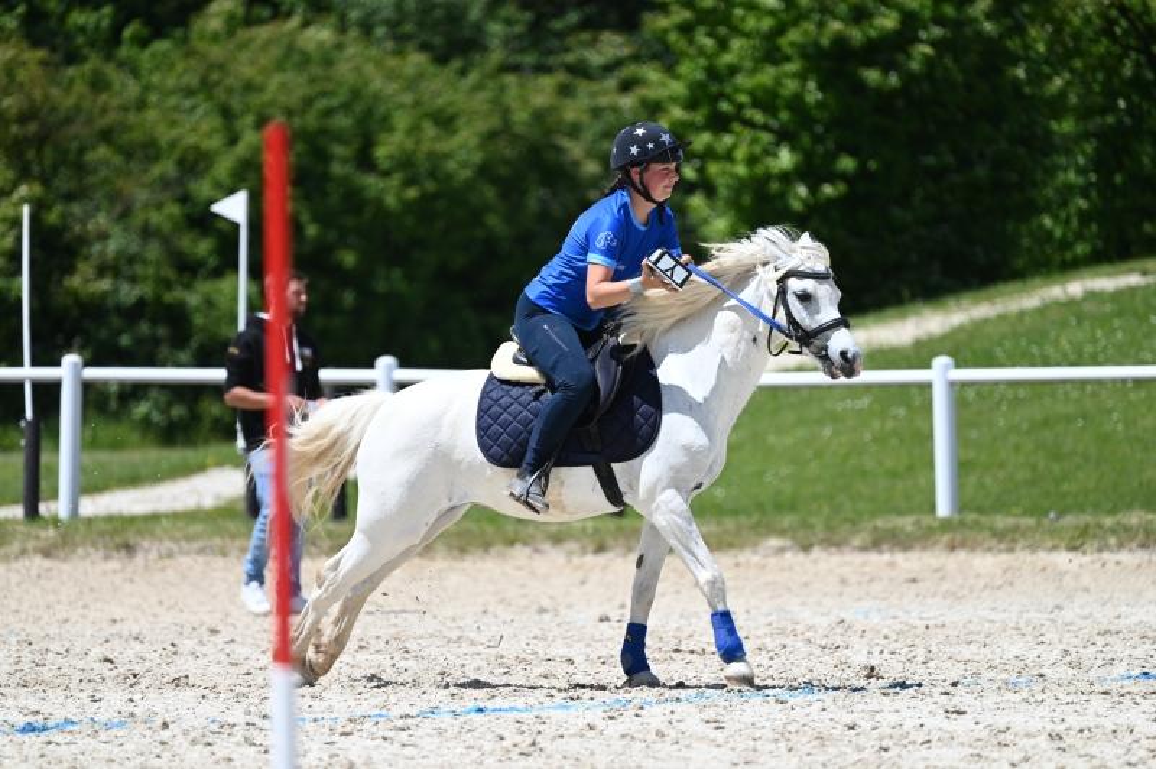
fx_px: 10909
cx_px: 578
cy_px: 384
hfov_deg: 6.1
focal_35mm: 340
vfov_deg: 4.0
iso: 280
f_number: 5.3
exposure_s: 1/1250
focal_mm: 340
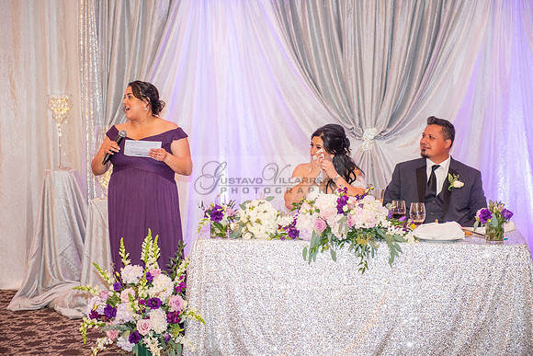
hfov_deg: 28.8
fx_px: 1037
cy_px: 178
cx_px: 266
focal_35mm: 70
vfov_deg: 19.5
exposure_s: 1/160
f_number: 3.5
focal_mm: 70
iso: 1600
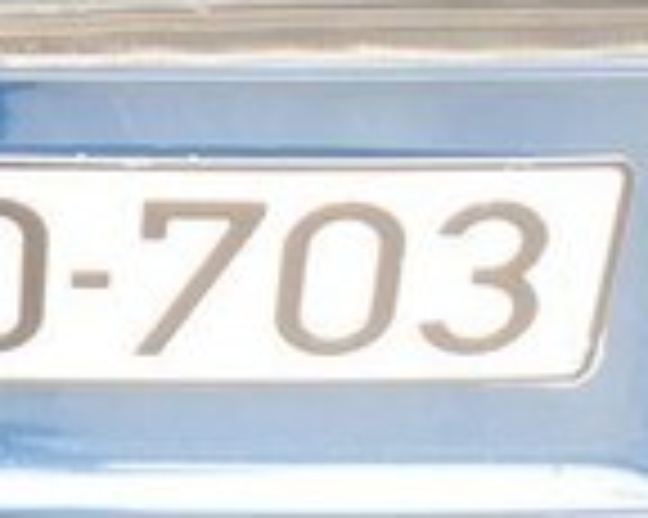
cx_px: -207
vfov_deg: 12.1
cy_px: -295
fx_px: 2319
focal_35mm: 121
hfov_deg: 15.1
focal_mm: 3.6
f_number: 1.9
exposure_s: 1/33
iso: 100
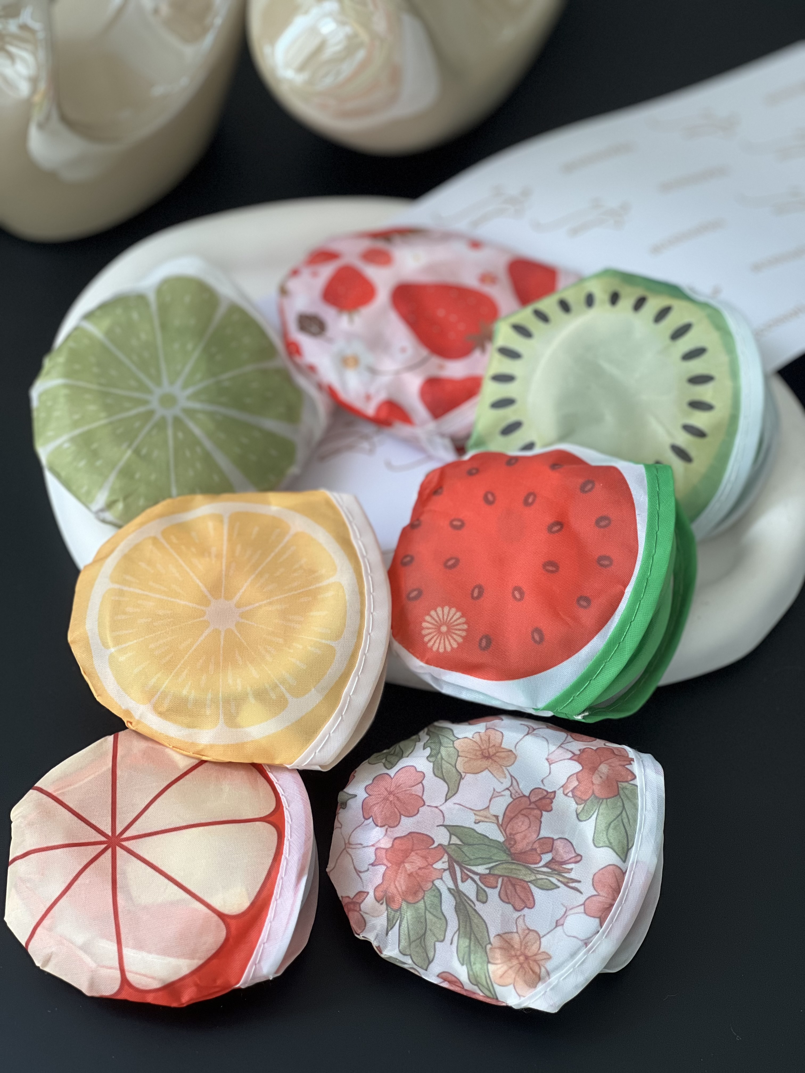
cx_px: 402
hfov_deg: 19.1
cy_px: 536
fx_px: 2388
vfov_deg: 25.3
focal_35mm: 77
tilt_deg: -53.6
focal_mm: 9
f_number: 2.8
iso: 125
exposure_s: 1/100
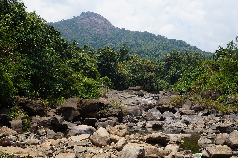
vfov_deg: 39.9
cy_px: 79
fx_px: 218
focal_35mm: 33
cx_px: 119
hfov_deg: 57.2
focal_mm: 22
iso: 100
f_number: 14
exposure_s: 1/60
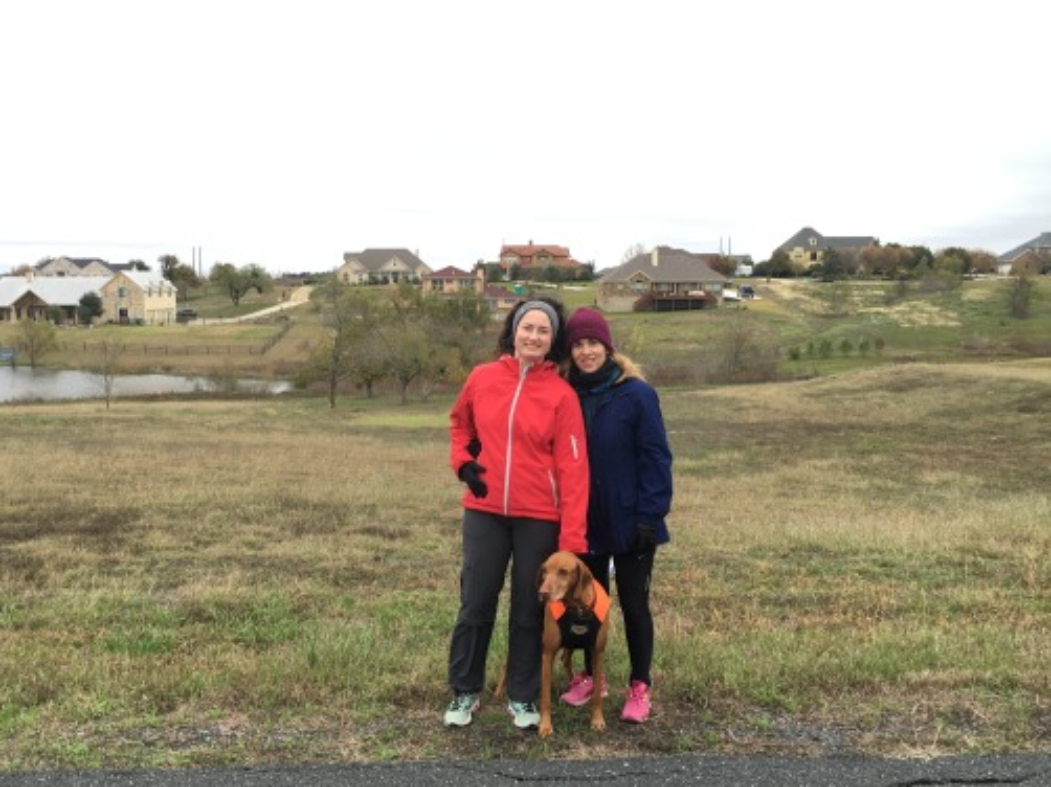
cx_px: 467
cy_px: 400
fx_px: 1123
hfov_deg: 50.1
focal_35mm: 37
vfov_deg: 38.6
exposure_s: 1/120
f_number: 2.2
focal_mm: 4.15
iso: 25
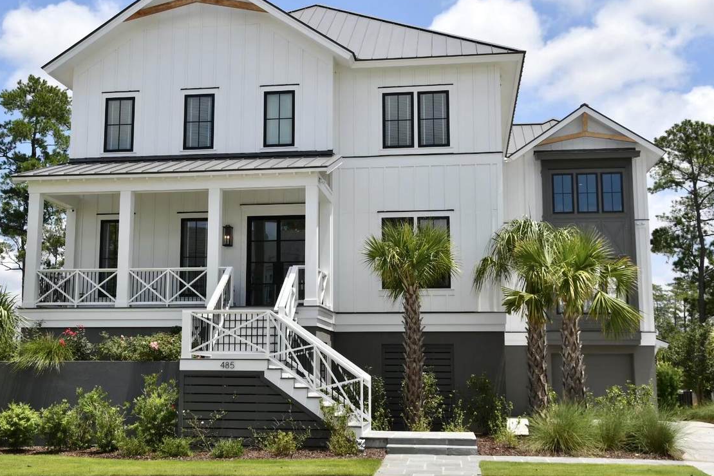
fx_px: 892
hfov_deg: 43.6
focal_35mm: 45
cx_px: 326
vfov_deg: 29.8
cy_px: 215
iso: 100
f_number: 9
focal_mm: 26
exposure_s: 1/320
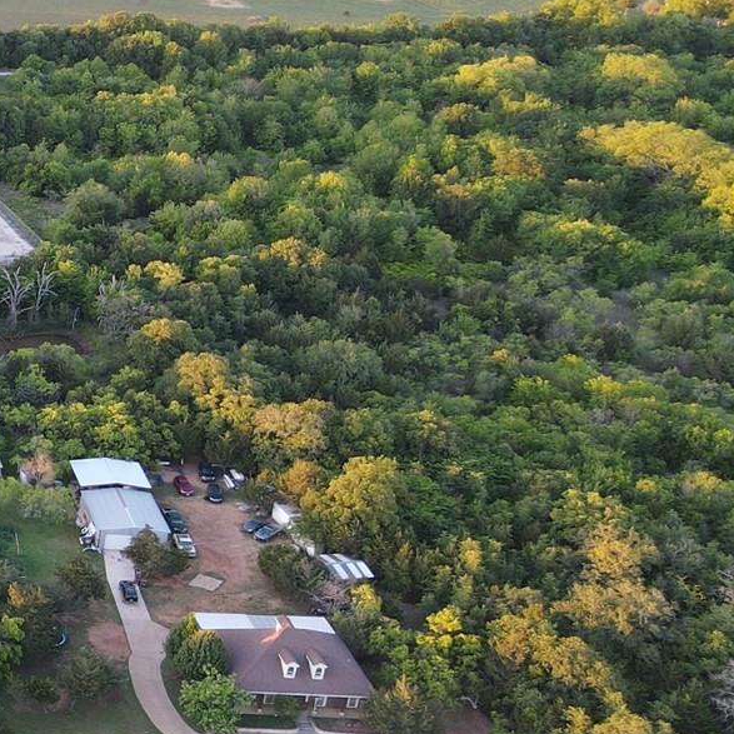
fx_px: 1775
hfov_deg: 18.7
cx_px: -545
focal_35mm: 74
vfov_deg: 23.3
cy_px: 440
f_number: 2.8
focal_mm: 4.5
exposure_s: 1/15
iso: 100
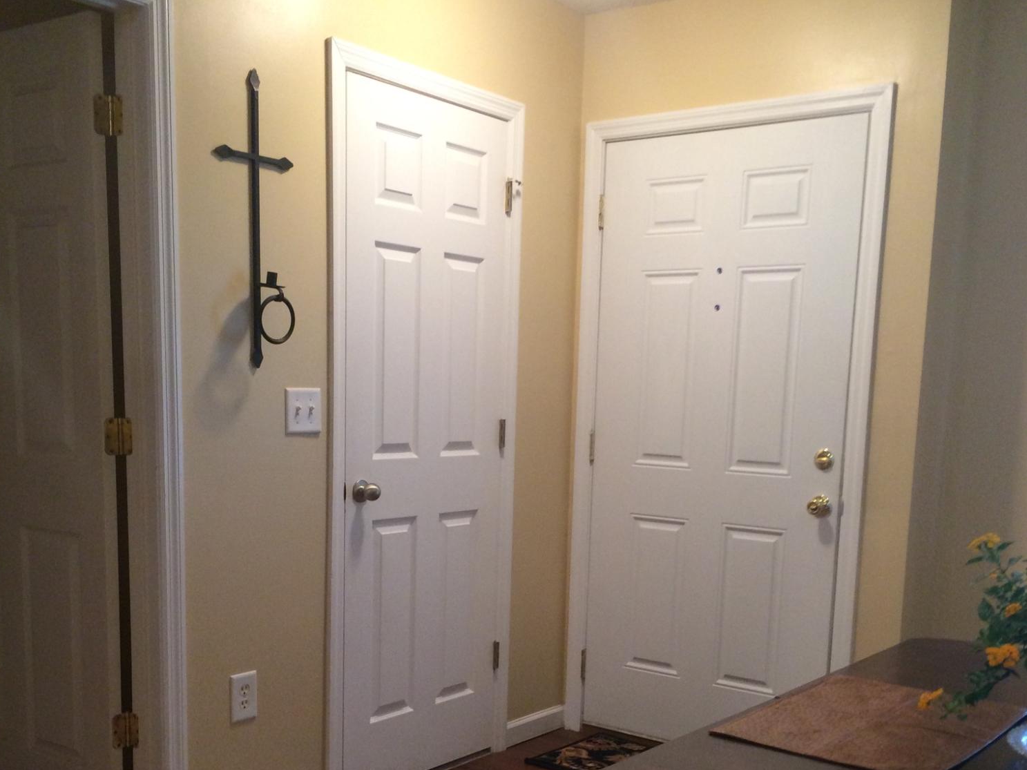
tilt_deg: -10.3
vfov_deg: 36.1
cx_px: 512
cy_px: 568
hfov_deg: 47.9
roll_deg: -1.0
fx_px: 1157
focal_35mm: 39
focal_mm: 4.15
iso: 160
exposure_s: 1/30
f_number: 2.2
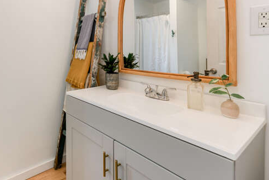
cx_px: 69
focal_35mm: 22
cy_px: 52
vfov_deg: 55.4
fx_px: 164
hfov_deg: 73.3
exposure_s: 1/200
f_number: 8
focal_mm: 14
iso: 250
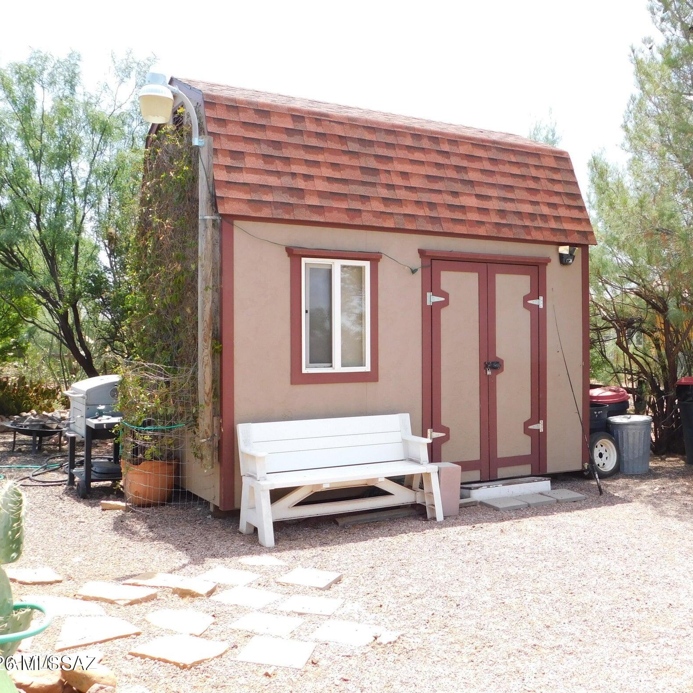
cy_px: 342
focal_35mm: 36
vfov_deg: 46.0
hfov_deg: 45.7
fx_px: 815
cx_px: 426
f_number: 3.2
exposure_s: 1/400
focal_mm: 5.3
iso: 125
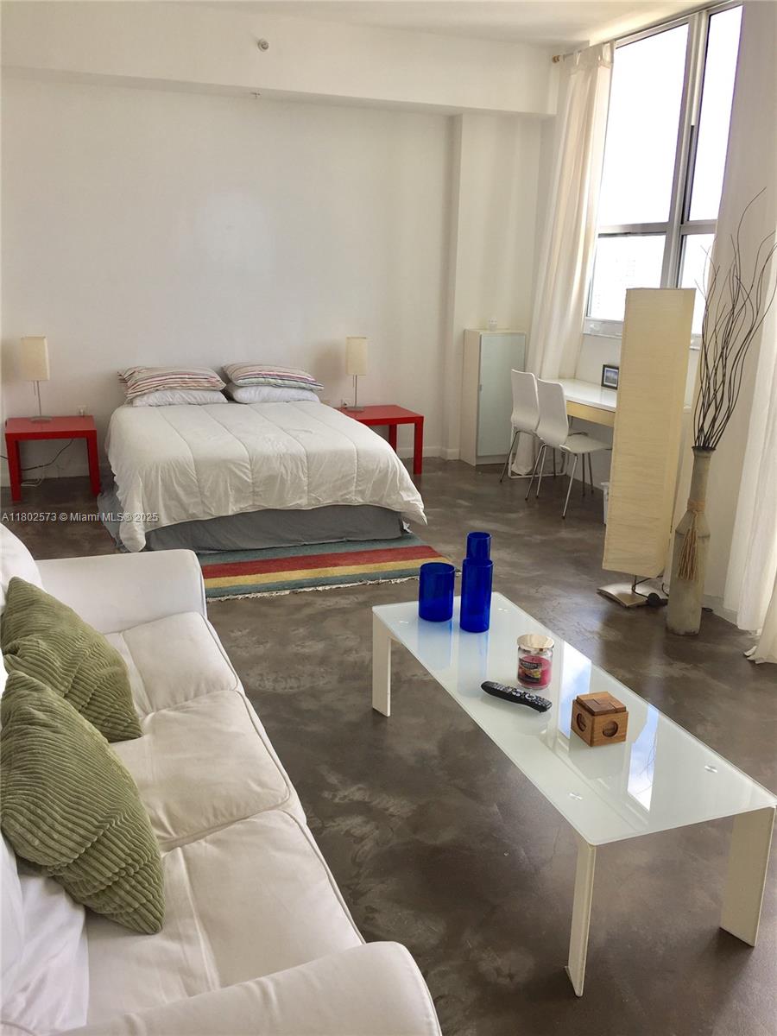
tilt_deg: -15.7
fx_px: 868
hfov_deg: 48.2
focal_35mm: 29
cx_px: 388
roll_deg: -0.6
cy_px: 518
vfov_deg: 61.7
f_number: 2.2
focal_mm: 4.15
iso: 32
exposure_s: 1/122
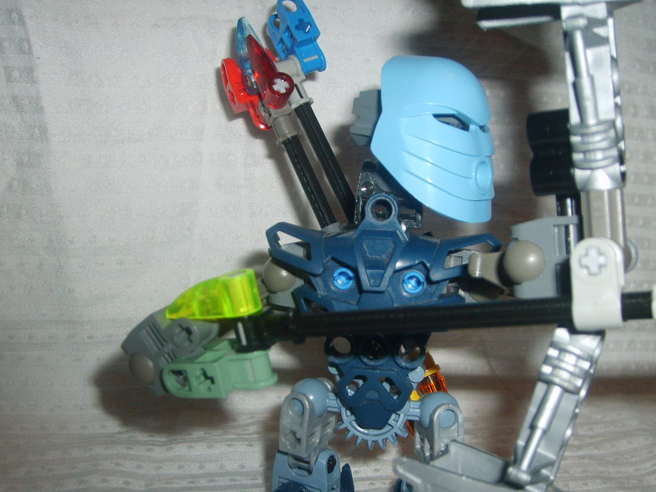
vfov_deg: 35.1
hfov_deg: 45.7
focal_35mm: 41
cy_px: 284
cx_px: 365
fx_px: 777
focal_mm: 5.8
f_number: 2.8
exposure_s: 1/45
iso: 100
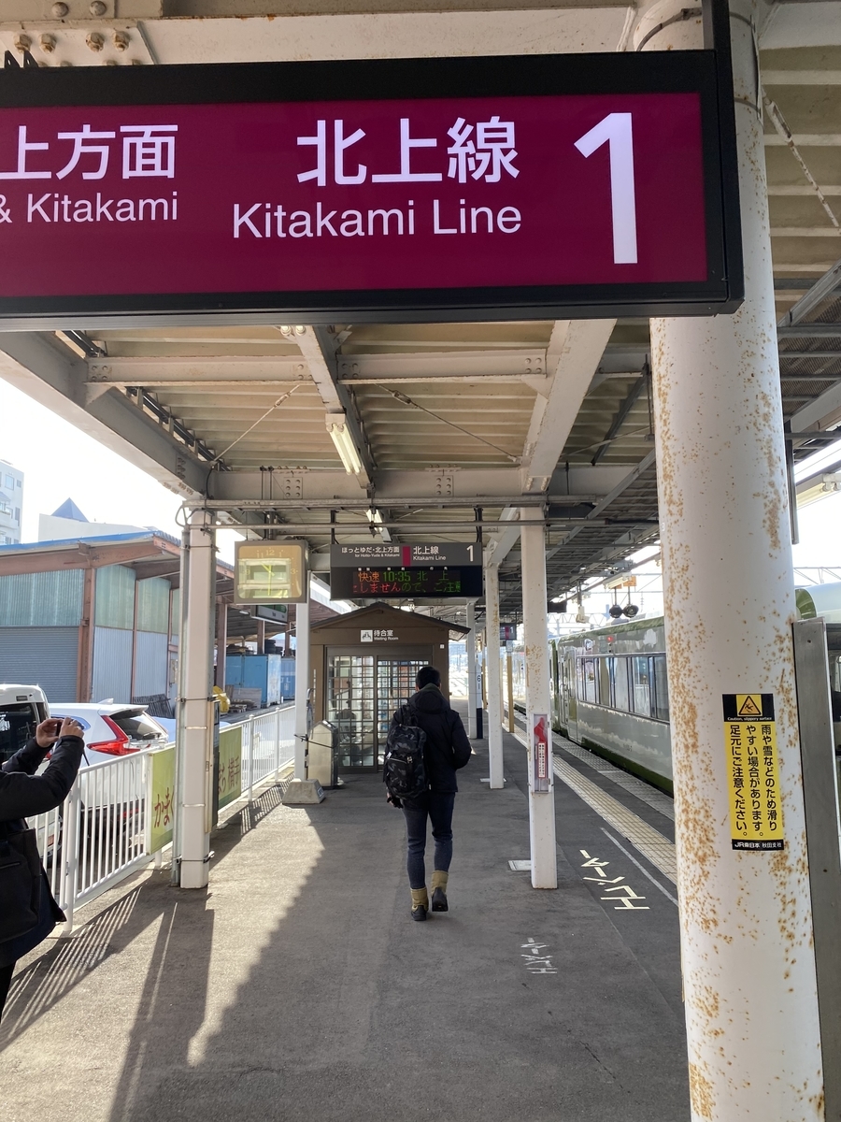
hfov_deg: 53.1
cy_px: 561
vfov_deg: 67.3
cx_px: 420
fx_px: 842
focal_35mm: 26
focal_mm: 4.25
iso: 32
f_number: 1.8
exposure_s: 1/342
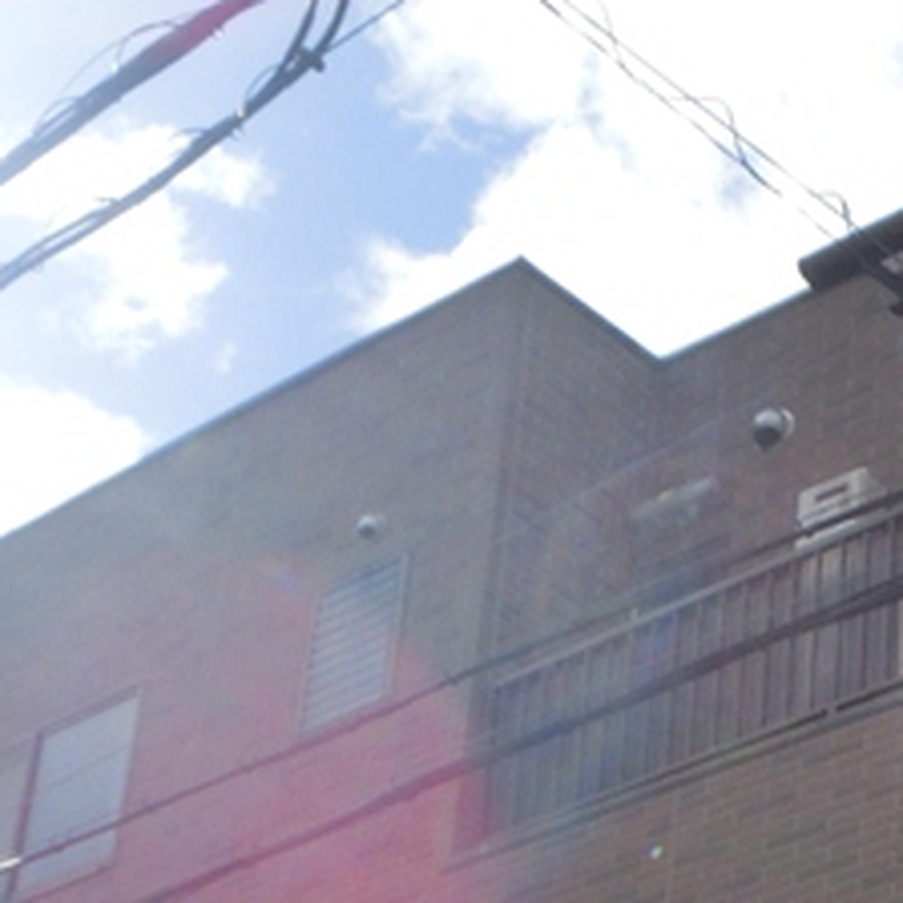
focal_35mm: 97
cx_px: 1092
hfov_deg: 17.1
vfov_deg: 16.8
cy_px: 1189
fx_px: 2863
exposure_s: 1/400
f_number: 7.9
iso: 80
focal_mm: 4.24
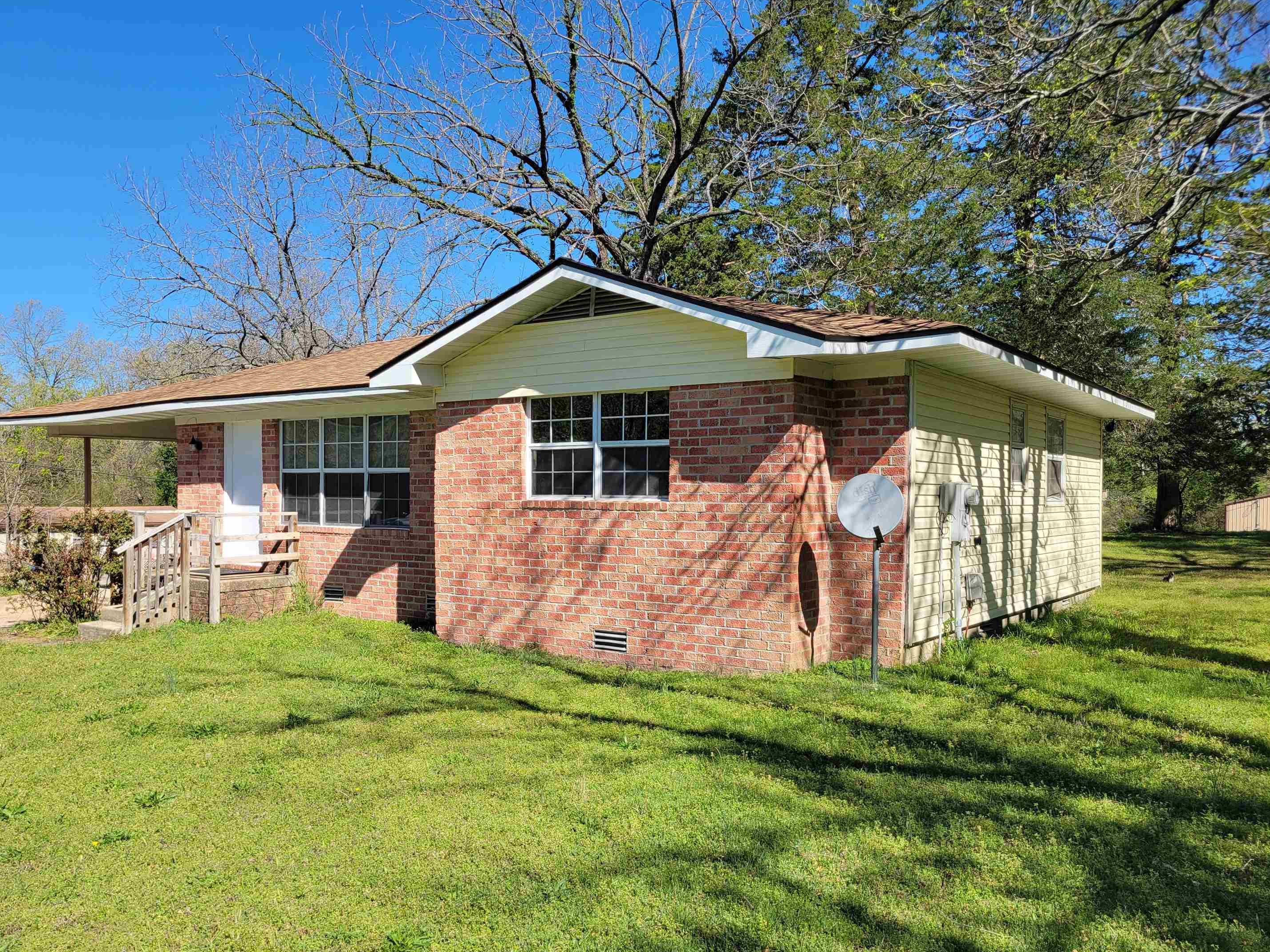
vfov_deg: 49.7
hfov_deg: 63.4
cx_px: 591
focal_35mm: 28
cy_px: 497
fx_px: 1027
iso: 40
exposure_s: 1/1899
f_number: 1.8
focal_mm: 5.4
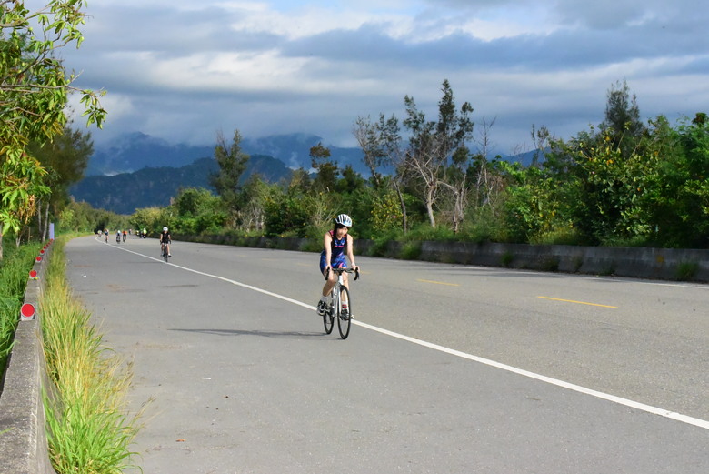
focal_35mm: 75
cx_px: 354
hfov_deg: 27.0
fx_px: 1478
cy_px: 237
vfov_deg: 18.2
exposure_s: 1/4000
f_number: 22
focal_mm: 75
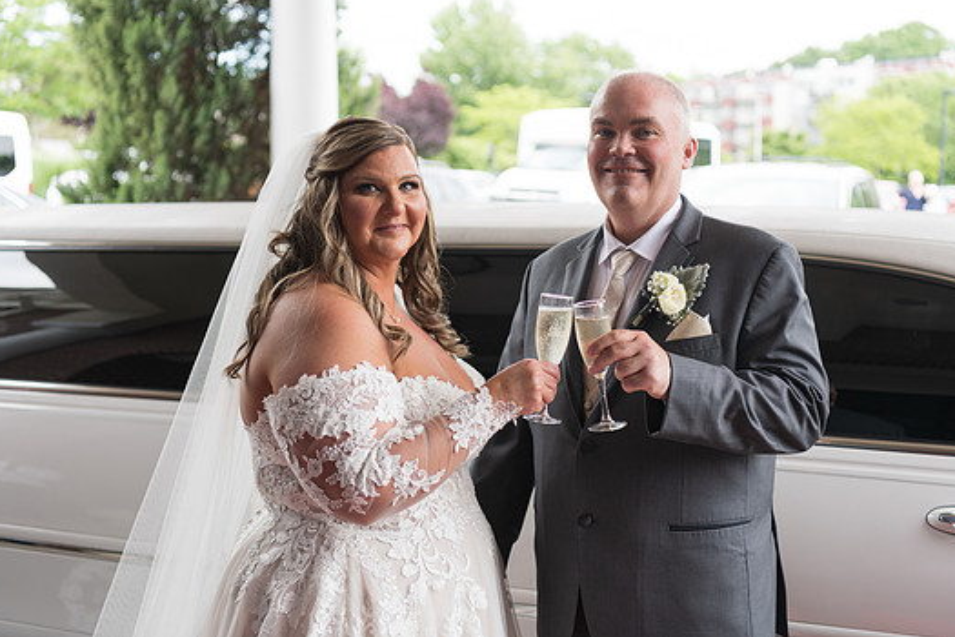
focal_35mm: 53
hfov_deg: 37.5
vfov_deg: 25.5
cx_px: 486
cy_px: 288
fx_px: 1406
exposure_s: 1/200
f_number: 2.8
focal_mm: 48
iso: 64
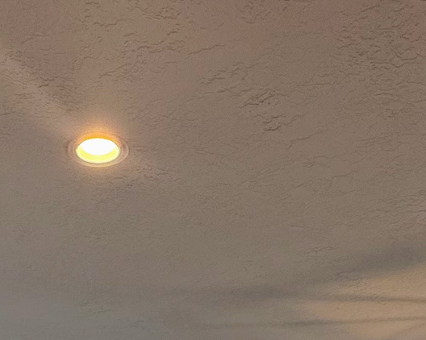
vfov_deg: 23.6
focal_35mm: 53
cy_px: 492
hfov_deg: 34.5
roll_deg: -0.6
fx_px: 668
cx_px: 100
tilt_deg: +1.1
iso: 100
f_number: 2.2
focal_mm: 2.22
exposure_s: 1/120
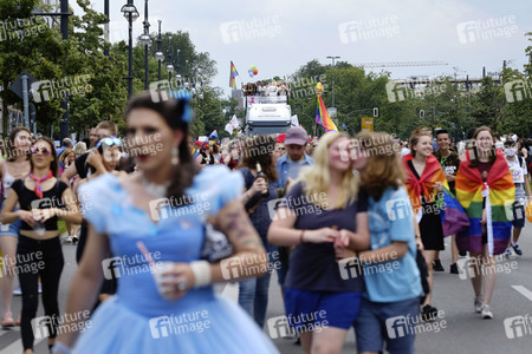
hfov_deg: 15.2
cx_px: 266
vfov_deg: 10.2
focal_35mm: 135
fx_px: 1995
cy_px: 177
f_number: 4
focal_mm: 90
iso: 200
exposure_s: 1/850
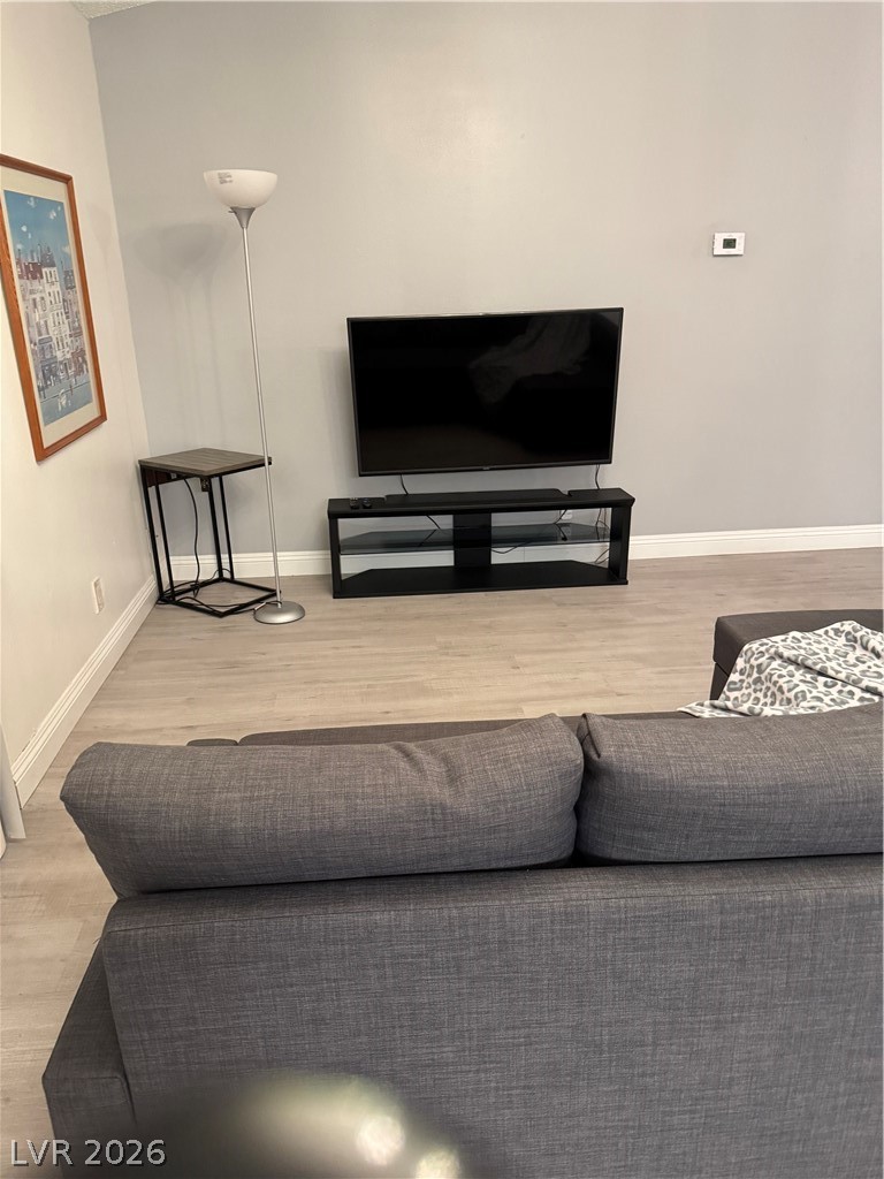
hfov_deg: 56.8
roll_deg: +1.1
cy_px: 590
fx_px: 817
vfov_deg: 71.6
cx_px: 442
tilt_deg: -18.2
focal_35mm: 24
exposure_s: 1/40
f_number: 1.78
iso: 640
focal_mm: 6.76
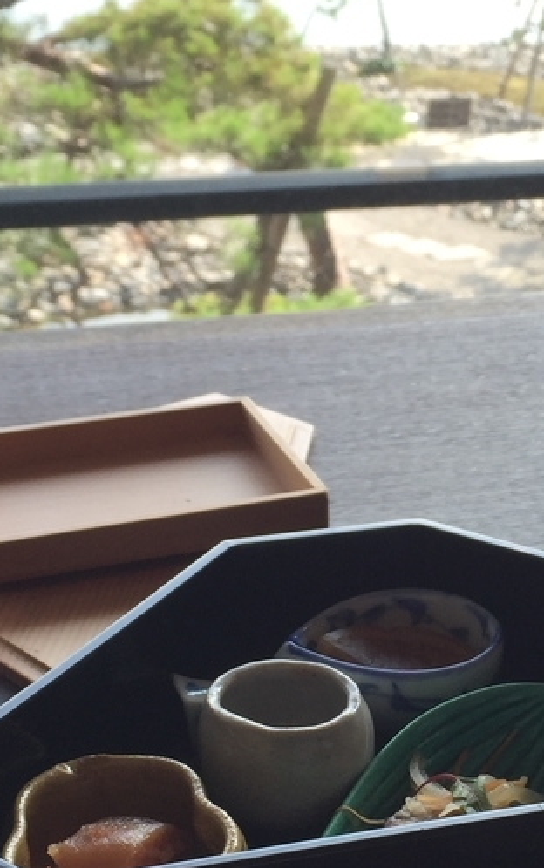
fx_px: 1752
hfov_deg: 17.5
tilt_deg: -24.4
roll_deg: -1.3
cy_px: 483
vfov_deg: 27.8
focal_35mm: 74
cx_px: 405
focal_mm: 4.15
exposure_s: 1/356
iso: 32
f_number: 2.2
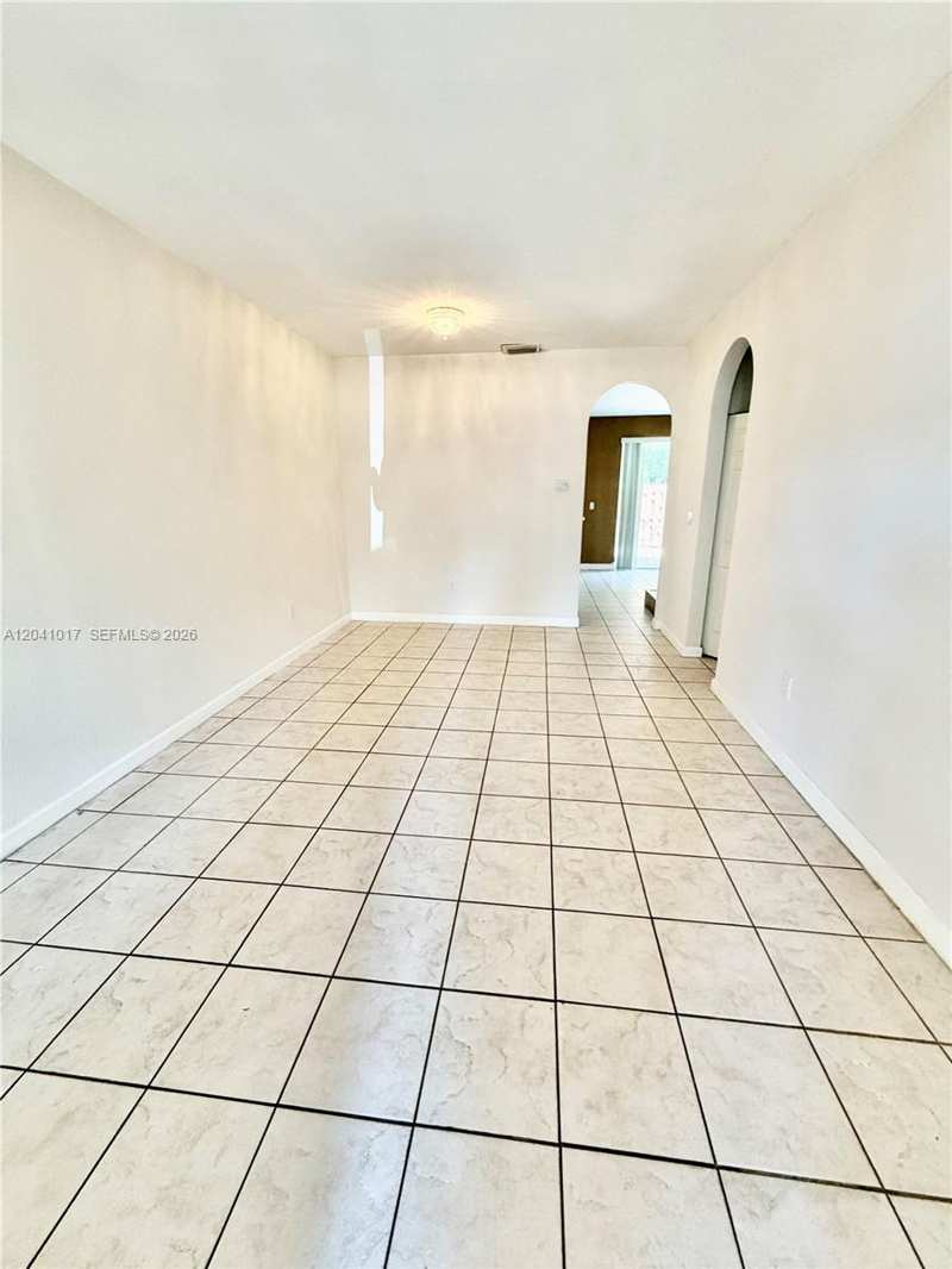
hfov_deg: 85.7
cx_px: 476
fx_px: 513
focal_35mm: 14
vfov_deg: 102.1
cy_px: 634
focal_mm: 2.22
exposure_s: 1/120
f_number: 2.2
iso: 320
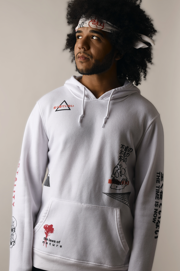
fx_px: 682
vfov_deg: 22.4
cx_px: 68
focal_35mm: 91
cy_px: 152
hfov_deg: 15.0
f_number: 8
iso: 100
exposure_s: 1/320
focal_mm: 70
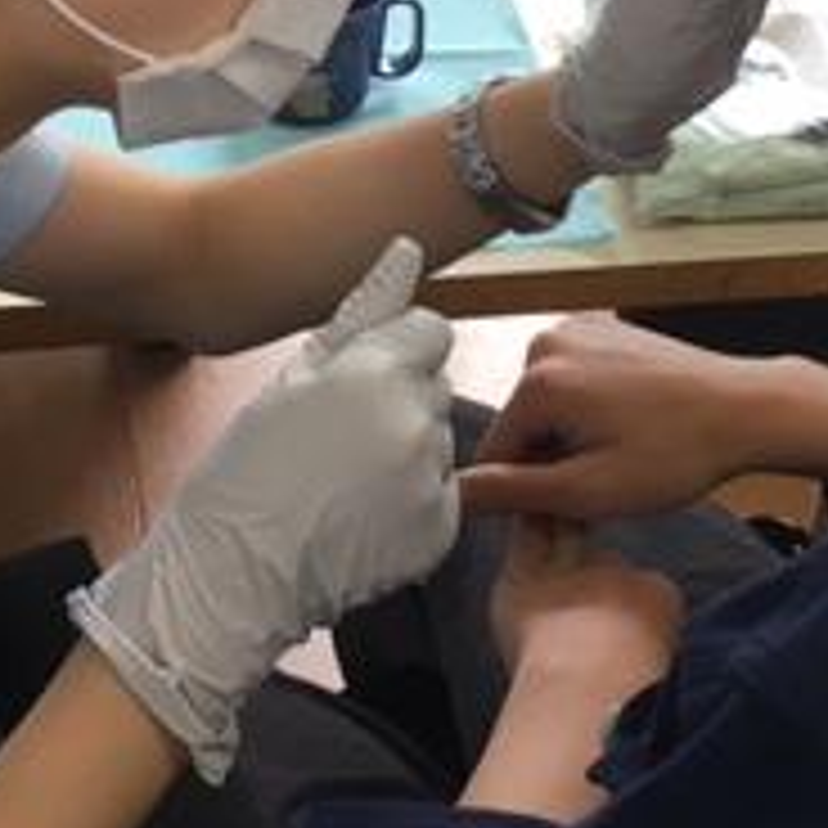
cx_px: 405
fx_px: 2409
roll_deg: -7.5
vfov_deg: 18.9
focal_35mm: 89
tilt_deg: -31.1
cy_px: -27
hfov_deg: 19.5
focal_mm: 4.2
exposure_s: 1/30
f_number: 2.2
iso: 25
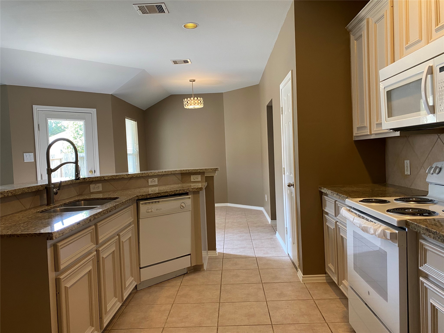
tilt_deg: -1.9
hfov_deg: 67.3
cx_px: 222
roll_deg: +3.0
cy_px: 166
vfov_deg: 53.1
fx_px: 333
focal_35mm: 26
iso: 100
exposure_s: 1/60
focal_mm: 4.25
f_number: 1.8
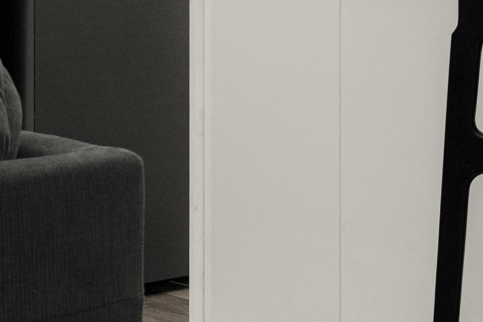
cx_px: 884
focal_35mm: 169
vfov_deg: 7.9
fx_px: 2267
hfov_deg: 11.3
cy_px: -184
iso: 1250
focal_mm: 43
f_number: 8
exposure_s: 1/60
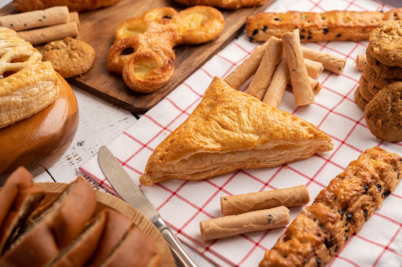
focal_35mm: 60
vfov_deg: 22.6
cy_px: 134
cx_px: 201
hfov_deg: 33.4
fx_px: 669
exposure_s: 1/100
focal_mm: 60
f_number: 5.6
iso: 100
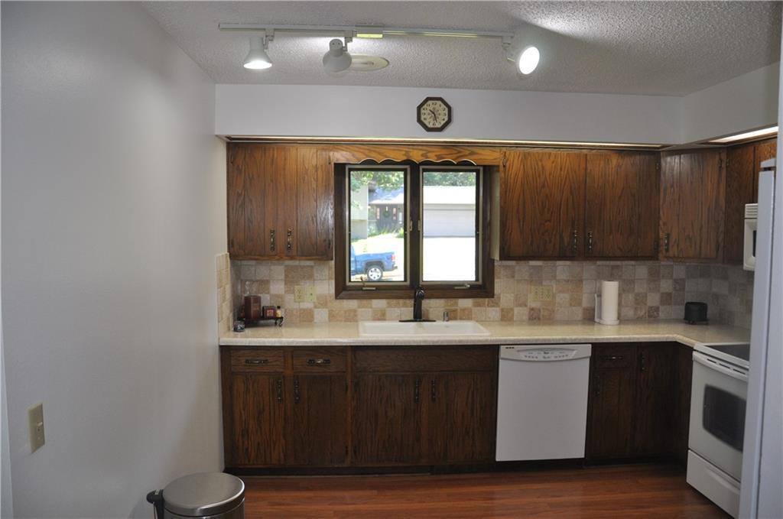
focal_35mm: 27
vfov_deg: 47.8
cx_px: 392
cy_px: 260
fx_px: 586
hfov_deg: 67.5
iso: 500
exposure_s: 1/125
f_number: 3.5
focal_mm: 18
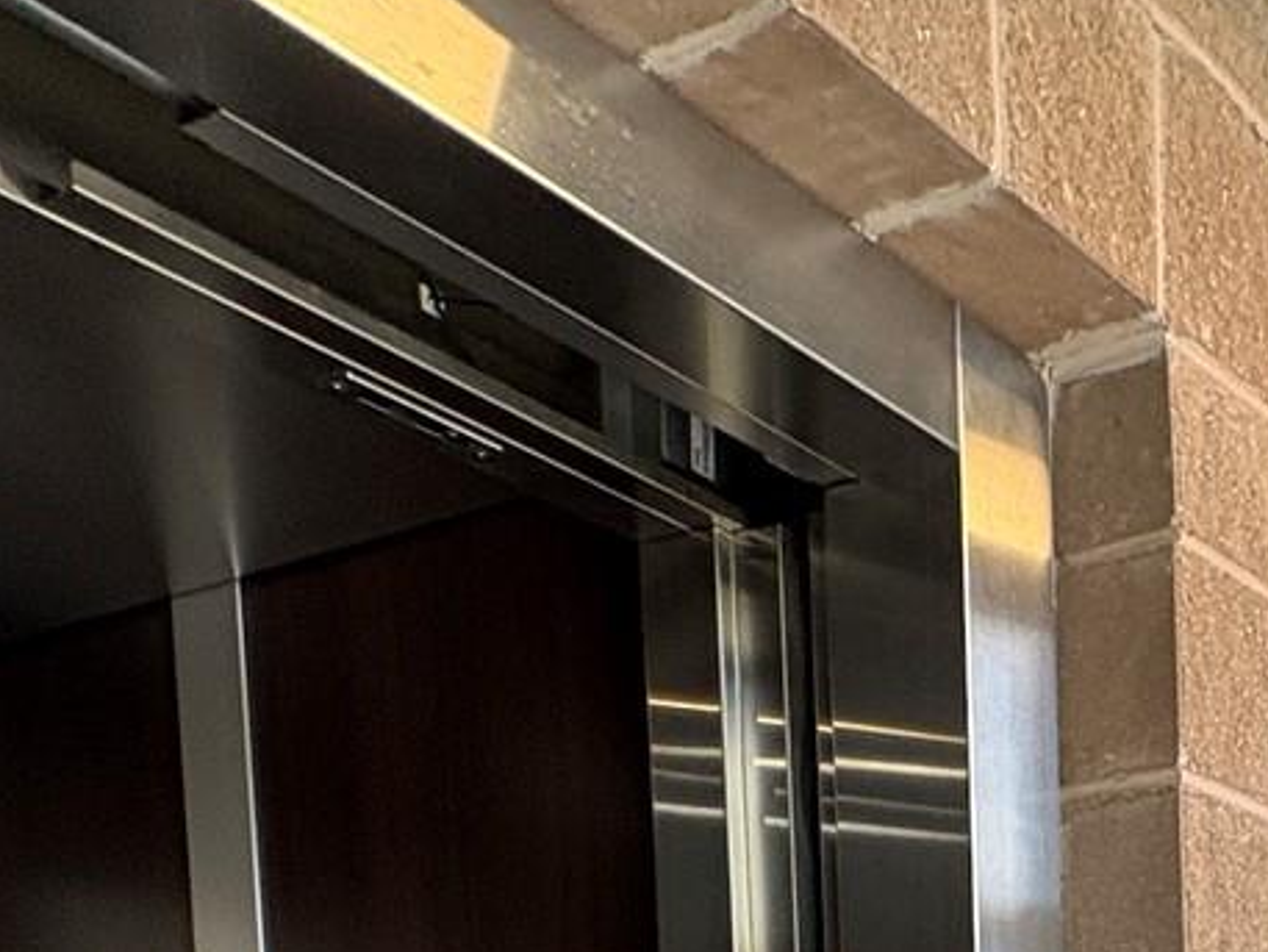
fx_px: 1795
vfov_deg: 22.5
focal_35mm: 49
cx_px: 1526
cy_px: 1543
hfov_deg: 32.2
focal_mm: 2.22
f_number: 2.2
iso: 100
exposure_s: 1/120
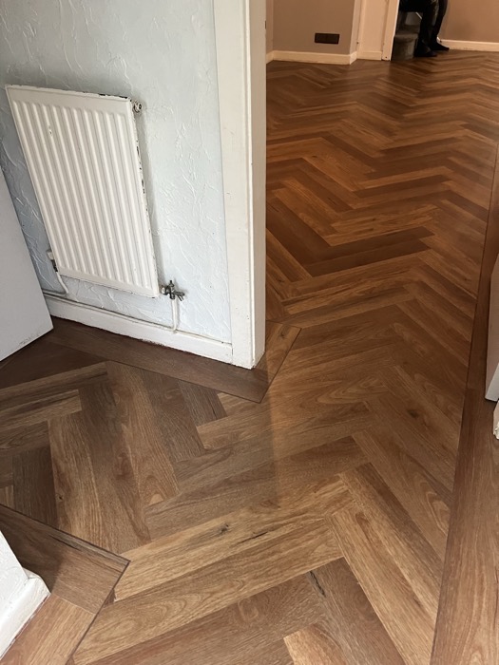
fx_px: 500
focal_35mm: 26
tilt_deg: -38.4
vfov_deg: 67.3
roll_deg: +3.2
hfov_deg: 53.1
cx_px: 250
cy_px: 332
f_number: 1.6
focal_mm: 5.1
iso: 320
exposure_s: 1/60
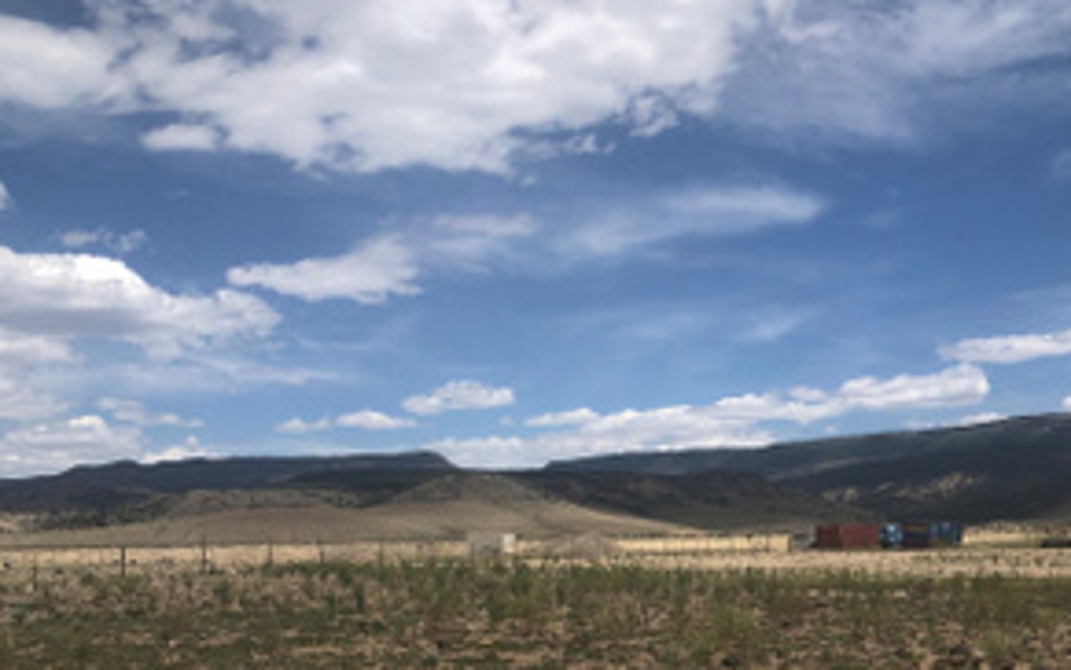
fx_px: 1430
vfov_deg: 23.9
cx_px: 589
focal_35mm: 49
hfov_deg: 41.0
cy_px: 814
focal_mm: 4
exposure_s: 1/3472
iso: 25
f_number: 1.8
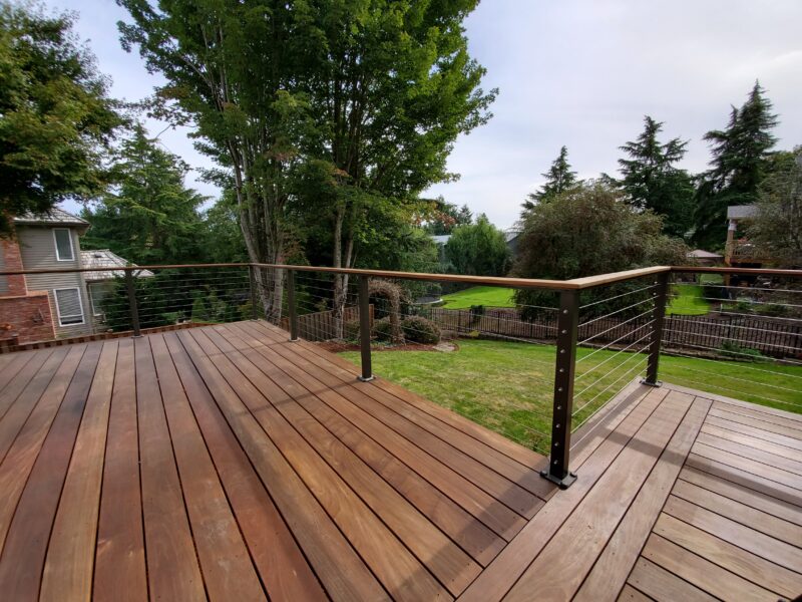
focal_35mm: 13
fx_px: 301
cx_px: 401
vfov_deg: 89.9
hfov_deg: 106.2
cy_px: 301
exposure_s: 1/813
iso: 50
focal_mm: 1.8
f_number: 2.2
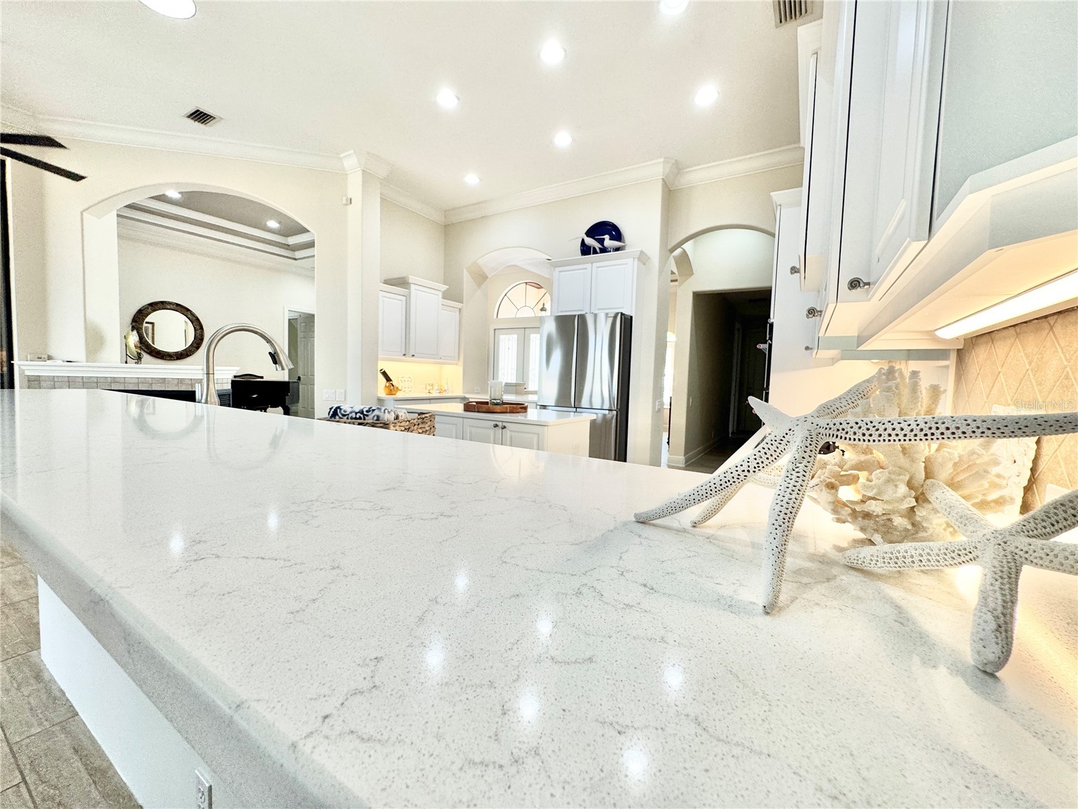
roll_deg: -2.0
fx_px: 436
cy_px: 404
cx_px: 539
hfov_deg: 102.1
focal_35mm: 14
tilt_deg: -4.6
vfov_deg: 85.7
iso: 125
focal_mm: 2.22
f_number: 2.2
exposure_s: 1/120
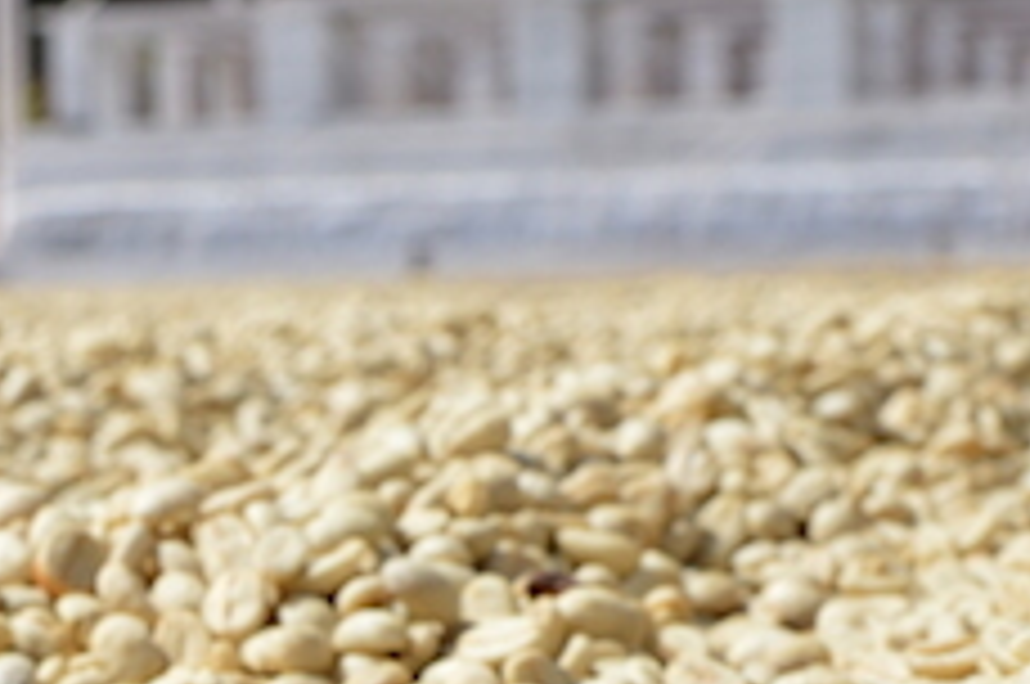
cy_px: 900
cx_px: -103
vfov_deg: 11.0
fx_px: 3450
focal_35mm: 121
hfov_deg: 16.5
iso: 100
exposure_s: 1/320
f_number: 9
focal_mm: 23
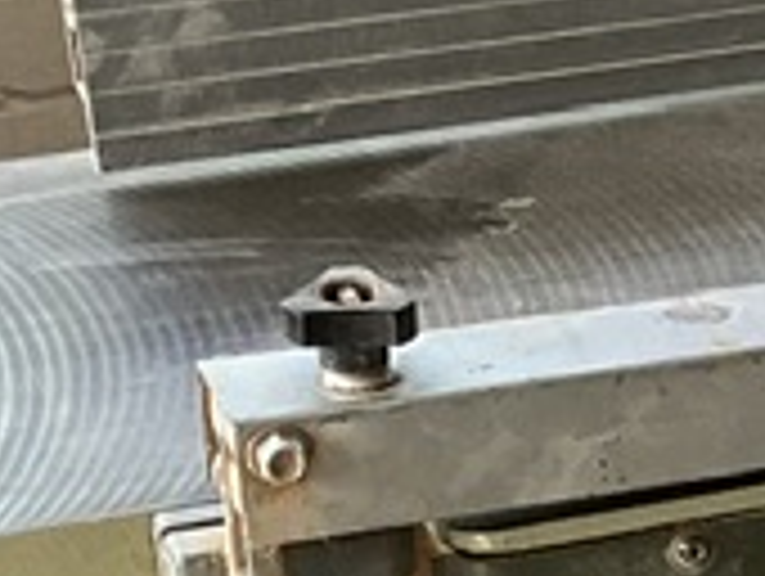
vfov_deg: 6.7
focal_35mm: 218
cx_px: 1611
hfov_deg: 8.5
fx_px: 4825
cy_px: 824
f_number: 1.8
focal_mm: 3
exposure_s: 1/122
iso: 40
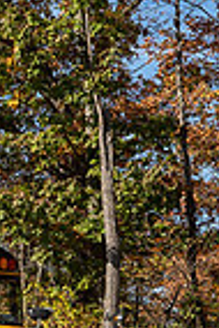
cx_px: -152
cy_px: 204
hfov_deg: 9.2
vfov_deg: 14.3
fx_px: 1302
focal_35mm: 143
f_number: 8
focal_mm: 35
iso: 320
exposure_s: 1/500
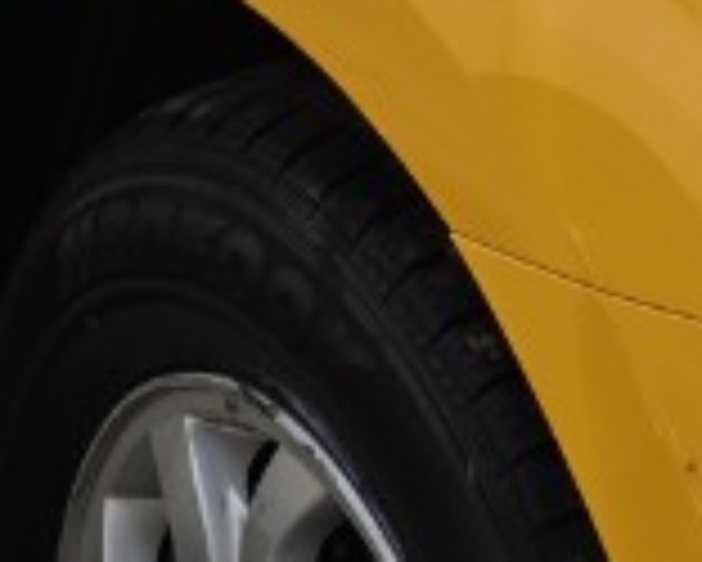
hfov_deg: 9.9
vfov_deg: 8.0
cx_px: 1292
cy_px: -571
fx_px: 3825
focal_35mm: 184
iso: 80
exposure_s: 1/2693
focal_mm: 6.25
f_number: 1.7
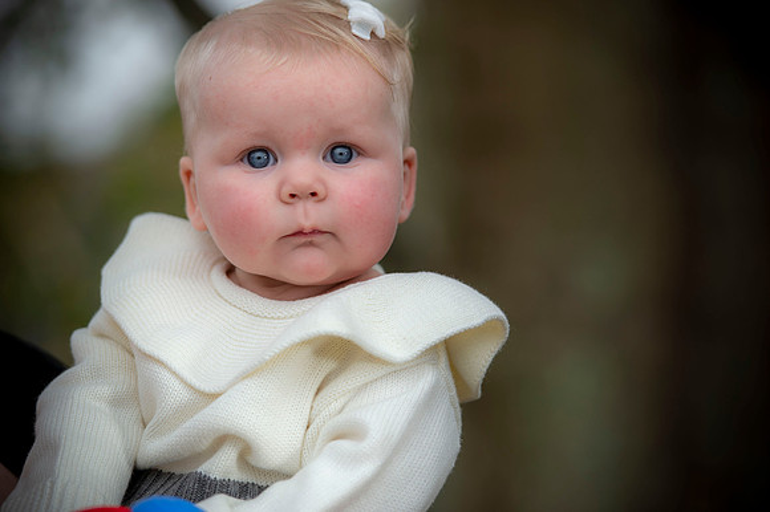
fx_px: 3634
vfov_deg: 8.1
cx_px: 385
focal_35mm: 170
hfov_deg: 12.1
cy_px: 256
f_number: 3.5
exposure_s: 1/200
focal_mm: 170
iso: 160
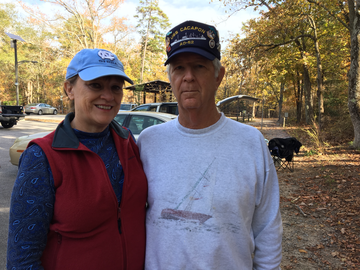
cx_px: 180
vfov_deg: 48.2
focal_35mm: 29
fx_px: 302
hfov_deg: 61.7
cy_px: 135
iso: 25
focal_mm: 4.15
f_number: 2.2
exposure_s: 1/201
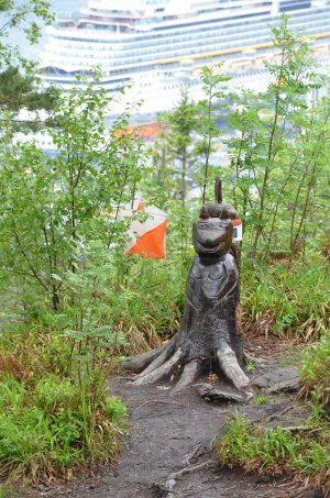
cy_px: 249
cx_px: 165
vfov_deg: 9.8
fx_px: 2901
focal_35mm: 210
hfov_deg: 6.5
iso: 1600
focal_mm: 140
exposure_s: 1/500
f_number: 9
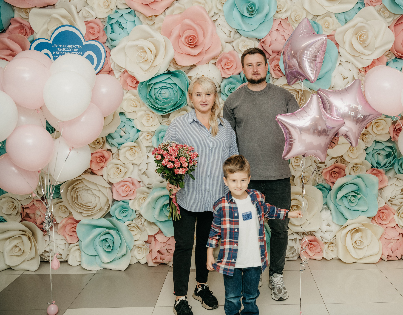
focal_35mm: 38
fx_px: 452
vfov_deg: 38.5
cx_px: 254
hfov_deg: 47.6
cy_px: 146
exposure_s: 1/160
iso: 400
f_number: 4
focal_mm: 32
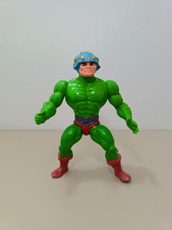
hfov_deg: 56.8
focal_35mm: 24
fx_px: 159
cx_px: 86
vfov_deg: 71.6
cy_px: 115
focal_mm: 5.25
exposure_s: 1/33.3
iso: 2000
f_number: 1.75
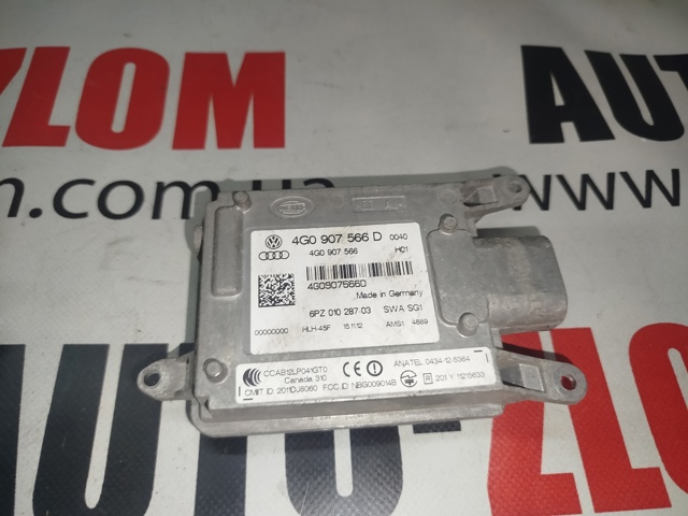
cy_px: 258
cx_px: 344
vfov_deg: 56.8
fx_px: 477
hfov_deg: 71.6
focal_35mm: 24
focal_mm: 5.31
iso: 160
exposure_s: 1/33
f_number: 1.7
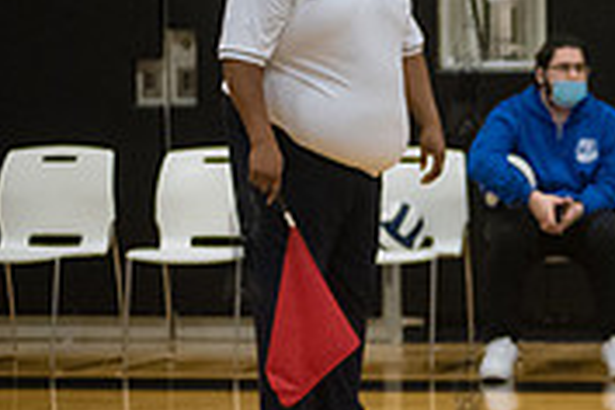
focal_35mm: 282
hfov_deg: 7.2
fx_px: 4817
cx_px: 914
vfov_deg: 4.9
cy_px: 241
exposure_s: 1/400
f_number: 3.2
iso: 5000
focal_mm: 80
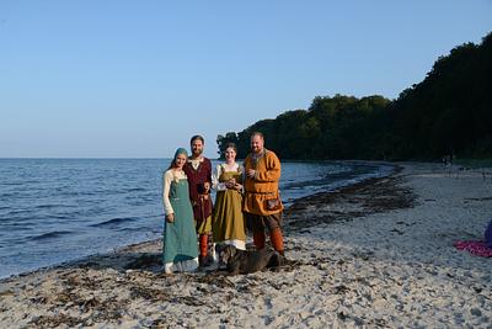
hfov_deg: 58.7
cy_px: 164
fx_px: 437
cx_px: 246
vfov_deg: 41.1
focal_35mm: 32
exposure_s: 1/2000
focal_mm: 32
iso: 1000
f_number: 8
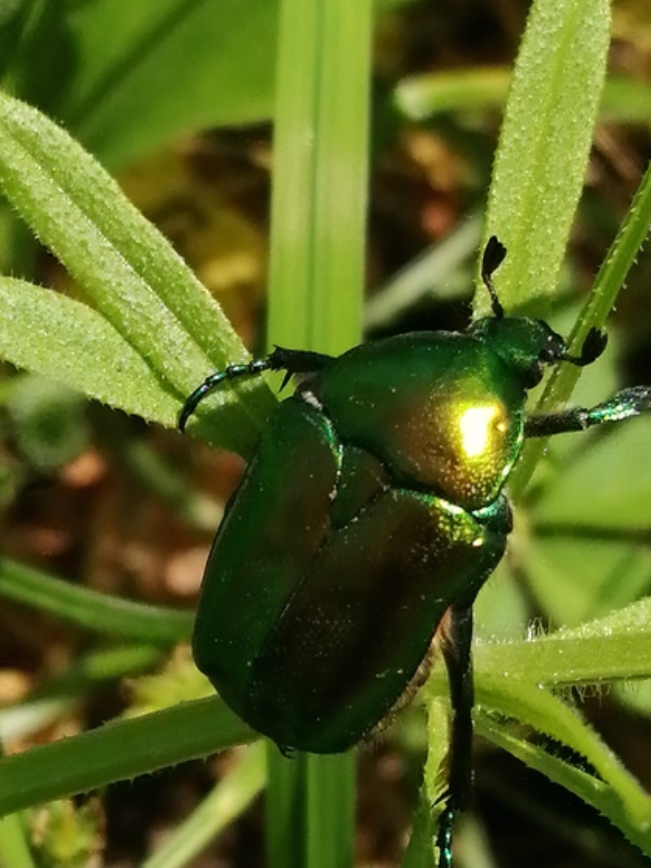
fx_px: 2985
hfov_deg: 12.4
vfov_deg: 16.6
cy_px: 480
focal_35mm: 119
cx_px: 343
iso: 50
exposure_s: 1/1049
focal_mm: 3.46
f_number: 1.8
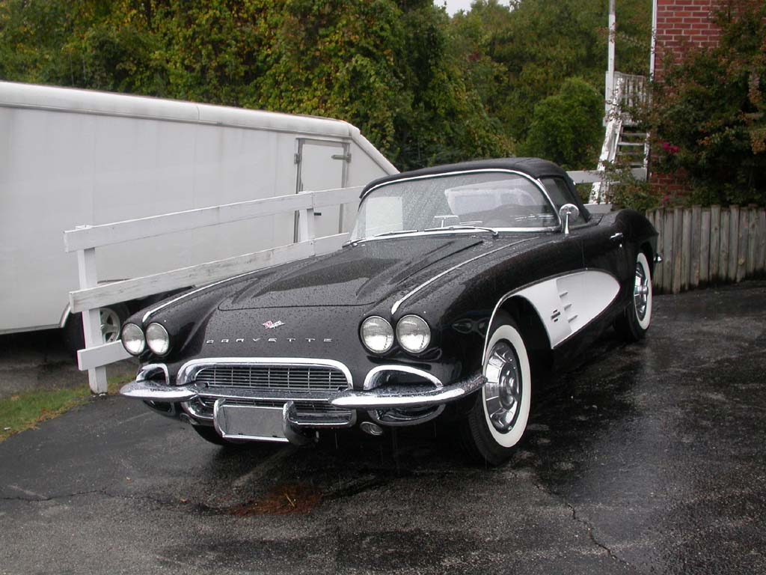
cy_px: 288
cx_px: 383
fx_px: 841
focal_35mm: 38
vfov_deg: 37.7
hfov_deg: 49.0
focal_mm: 7.85
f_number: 4.7
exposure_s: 1/141
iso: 100
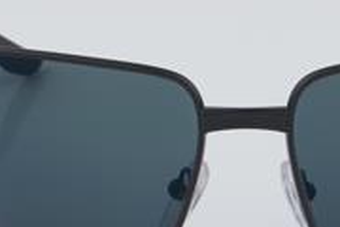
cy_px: 176
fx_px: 1729
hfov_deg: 11.2
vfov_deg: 7.5
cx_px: 238
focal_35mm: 183
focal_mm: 55
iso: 100
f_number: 32
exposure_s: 1/4
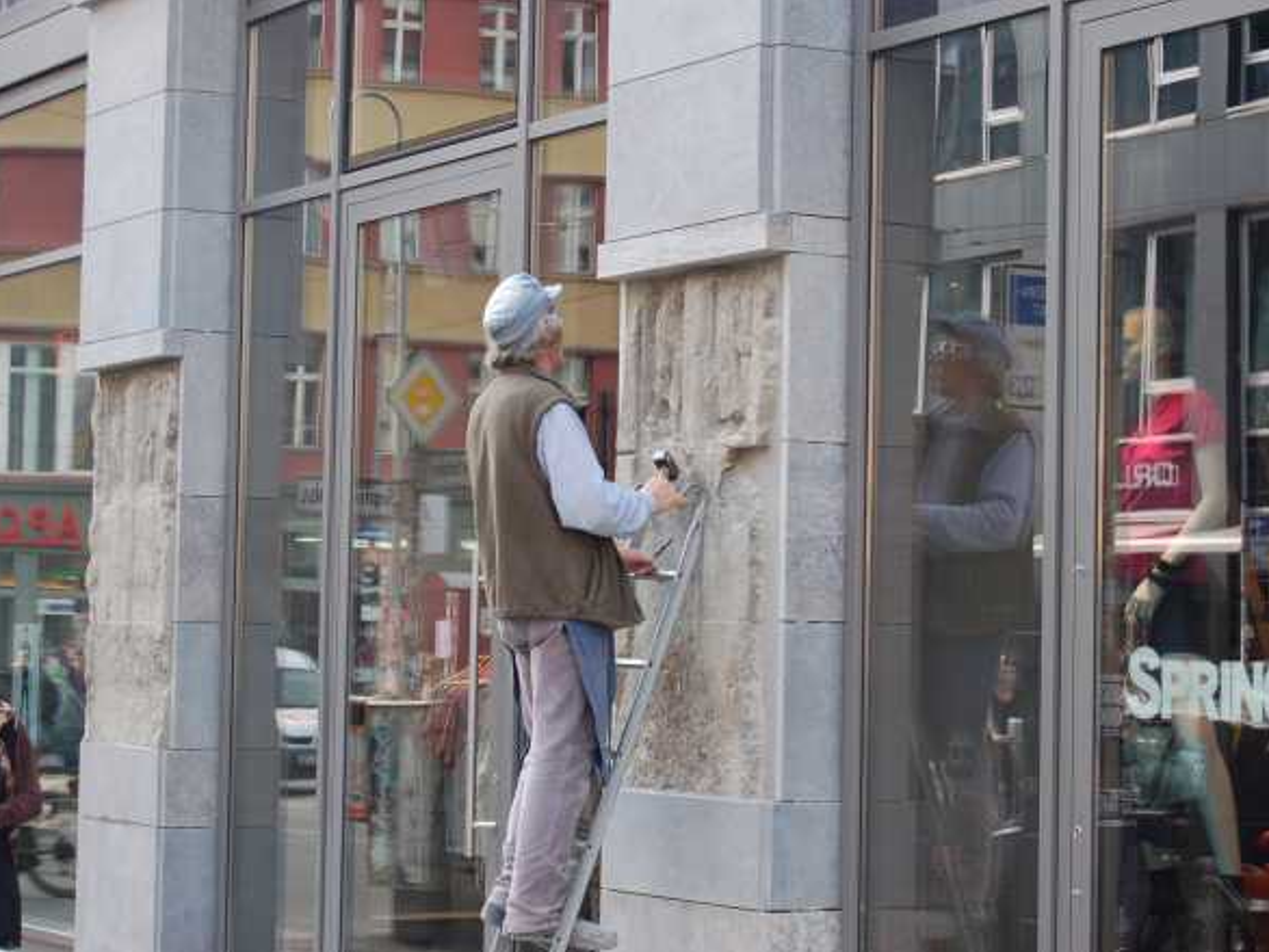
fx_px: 3321
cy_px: 479
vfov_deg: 16.3
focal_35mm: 91
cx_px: 684
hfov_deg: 21.6
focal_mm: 55
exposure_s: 1/125
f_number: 5.6
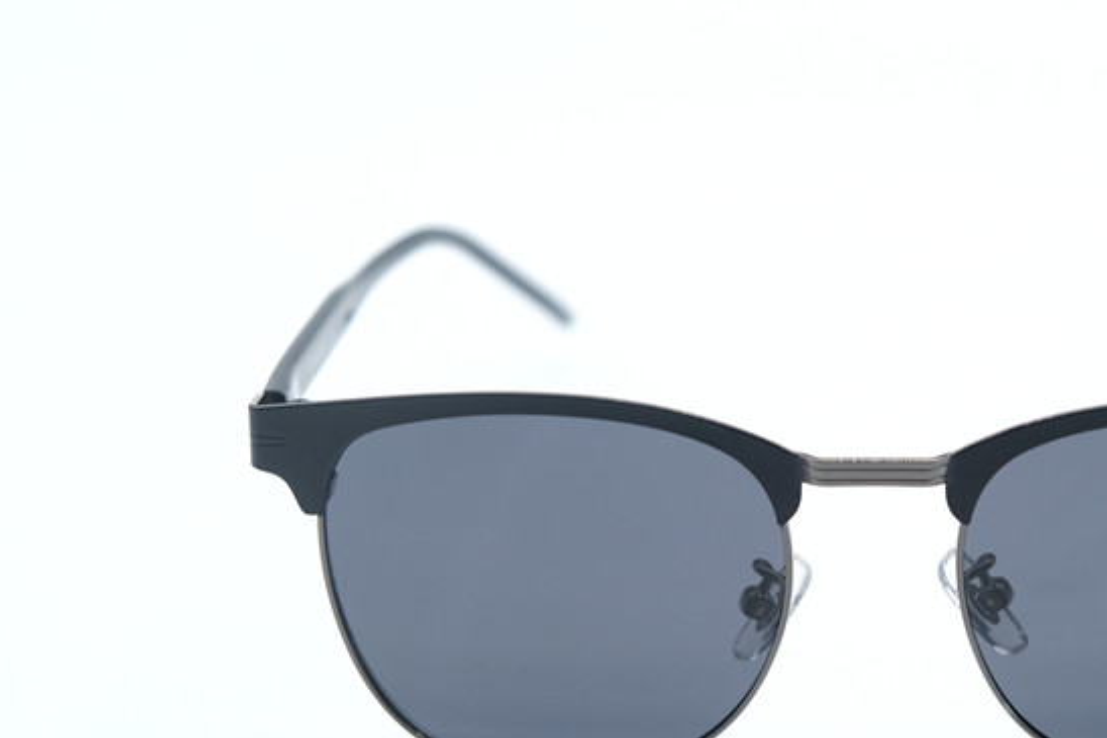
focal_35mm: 93
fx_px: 2859
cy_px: 554
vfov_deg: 14.6
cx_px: 842
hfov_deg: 21.7
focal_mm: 34.3
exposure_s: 1/1000
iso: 500
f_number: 3.6
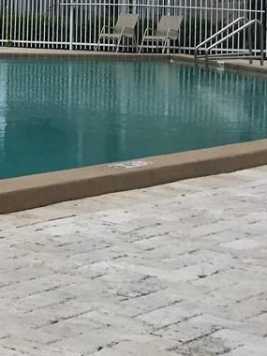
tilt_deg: -0.8
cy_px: 50
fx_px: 1255
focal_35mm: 122
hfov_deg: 10.8
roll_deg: -0.4
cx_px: -316
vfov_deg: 16.0
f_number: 2.2
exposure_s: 1/2481
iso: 25
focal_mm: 4.15
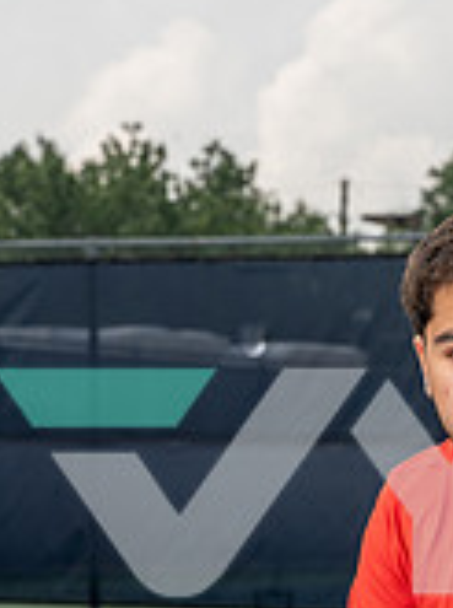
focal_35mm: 184
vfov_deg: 10.6
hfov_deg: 8.0
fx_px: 3223
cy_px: 744
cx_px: 545
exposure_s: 1/250
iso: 100
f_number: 8
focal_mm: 70
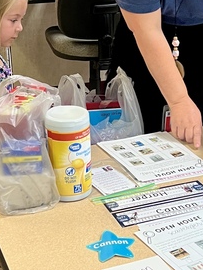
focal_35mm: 77
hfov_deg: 19.2
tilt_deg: -23.5
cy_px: 131
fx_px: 601
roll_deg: +1.0
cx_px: 114
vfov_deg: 25.3
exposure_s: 1/60
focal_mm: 5.7
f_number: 1.5
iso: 100
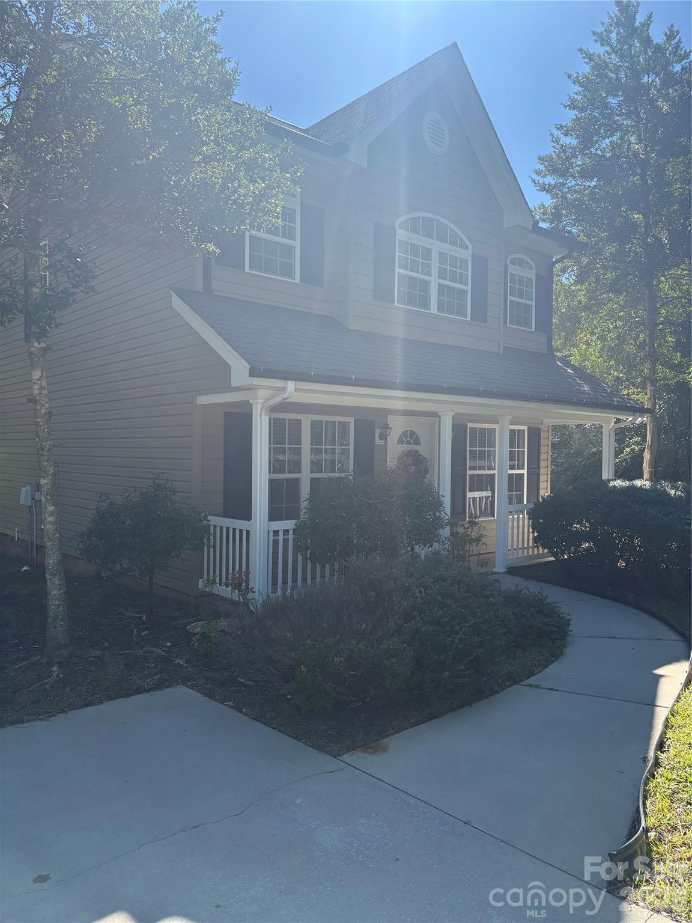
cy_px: 462
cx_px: 346
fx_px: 693
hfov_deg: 53.1
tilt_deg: -1.0
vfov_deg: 67.3
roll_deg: -0.4
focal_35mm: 26
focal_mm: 5.96
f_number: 1.6
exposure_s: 1/2451
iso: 64
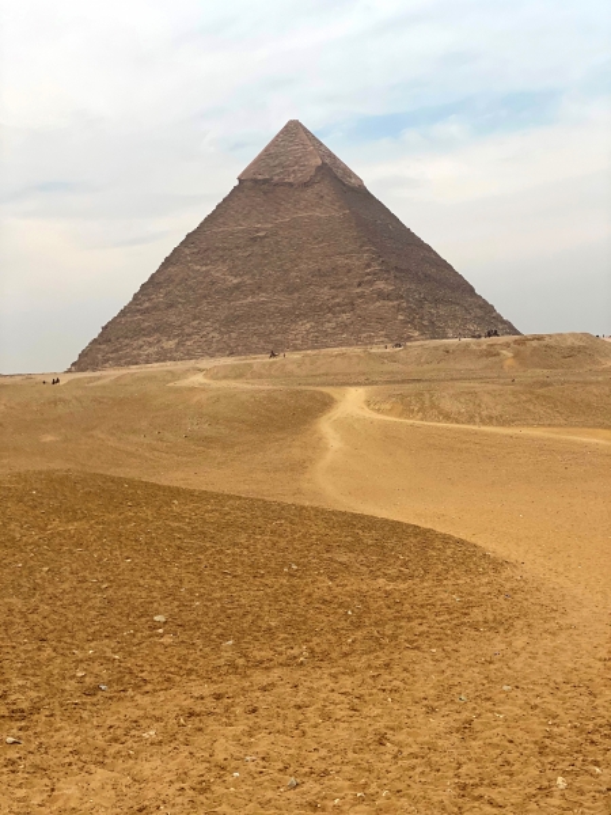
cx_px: 306
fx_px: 1224
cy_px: 408
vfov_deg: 36.8
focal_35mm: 52
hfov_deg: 28.0
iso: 20
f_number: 2
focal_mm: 6
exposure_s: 1/2083
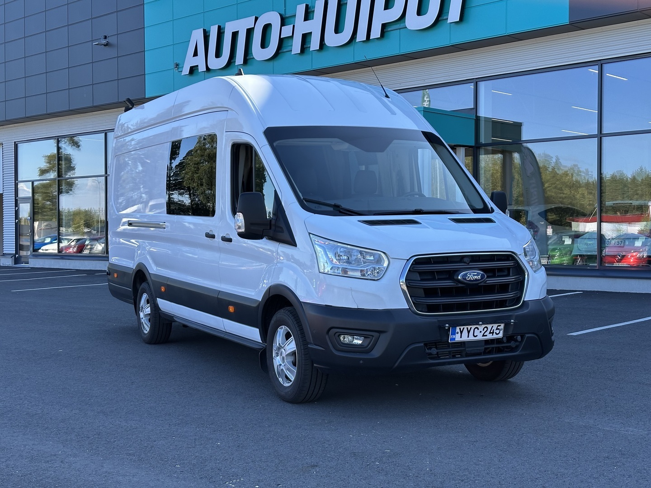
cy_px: 244
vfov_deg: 30.3
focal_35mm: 48
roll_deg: +0.0
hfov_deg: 39.7
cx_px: 326
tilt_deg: +0.1
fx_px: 903
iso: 64
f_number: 1.78
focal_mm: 6.86
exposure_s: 1/779
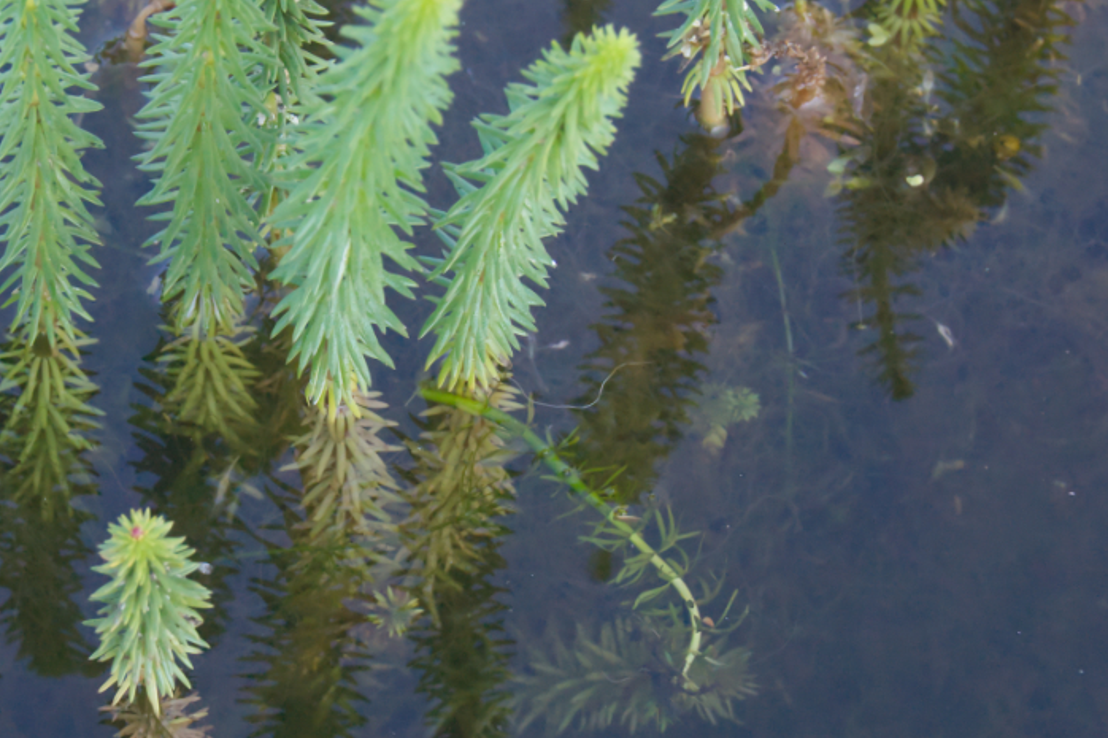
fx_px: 4365
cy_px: 336
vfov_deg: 9.7
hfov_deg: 14.4
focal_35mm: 142
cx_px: 251
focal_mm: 55
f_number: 11
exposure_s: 1/320
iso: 3200
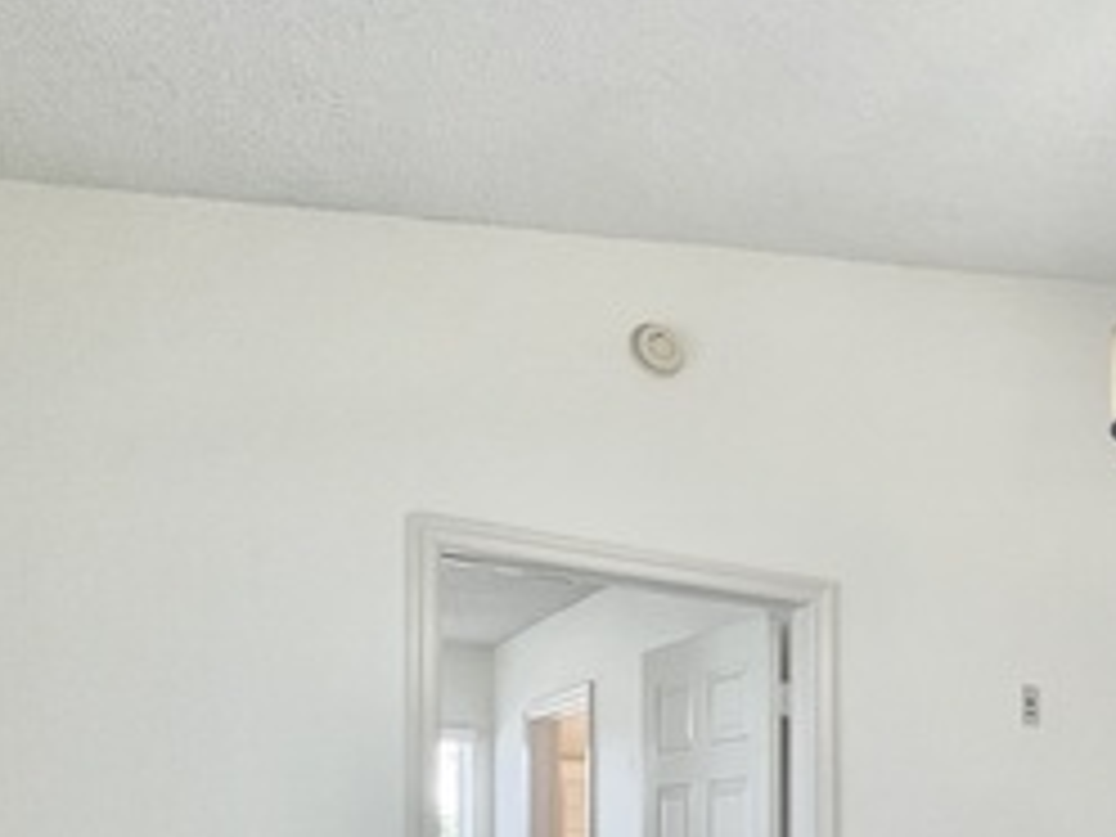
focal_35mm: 35
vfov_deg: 35.6
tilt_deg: -0.8
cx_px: 1168
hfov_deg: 43.4
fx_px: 1128
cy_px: 886
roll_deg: -0.1
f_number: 1.8
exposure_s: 1/120
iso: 100
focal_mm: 1.57
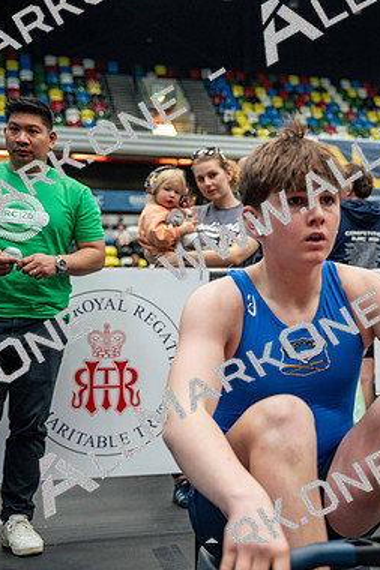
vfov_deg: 34.5
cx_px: 344
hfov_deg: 22.8
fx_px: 919
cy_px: 286
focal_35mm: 58
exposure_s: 1/200
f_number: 2.8
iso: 1250
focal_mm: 38
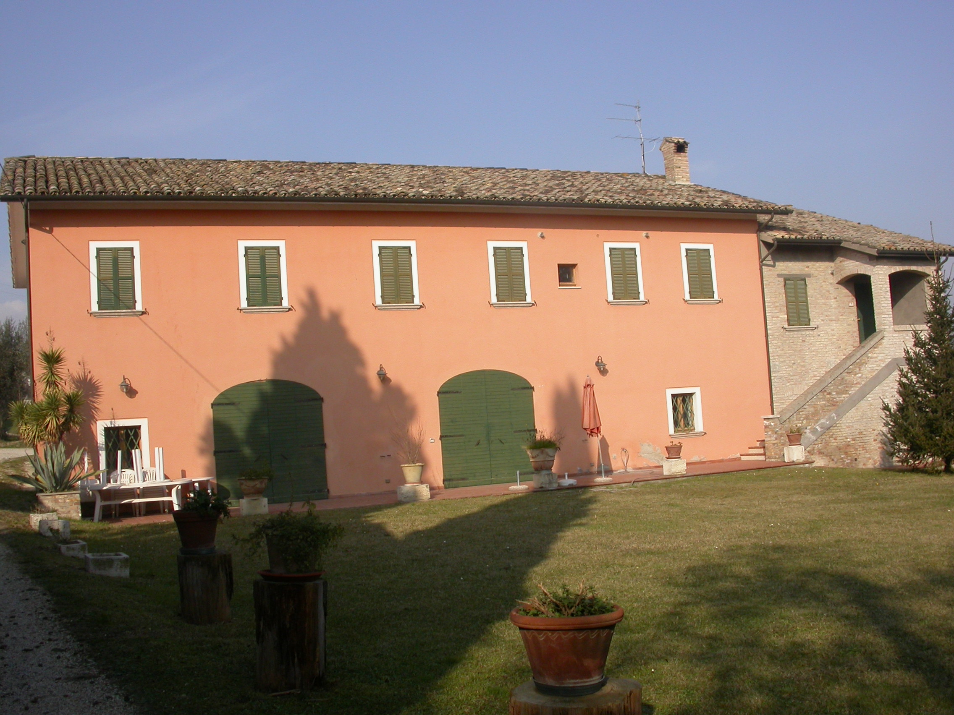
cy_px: 358
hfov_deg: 49.0
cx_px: 477
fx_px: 1047
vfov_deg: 37.7
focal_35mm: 38
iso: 100
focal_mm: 7.85
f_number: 7.5
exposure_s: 1/337
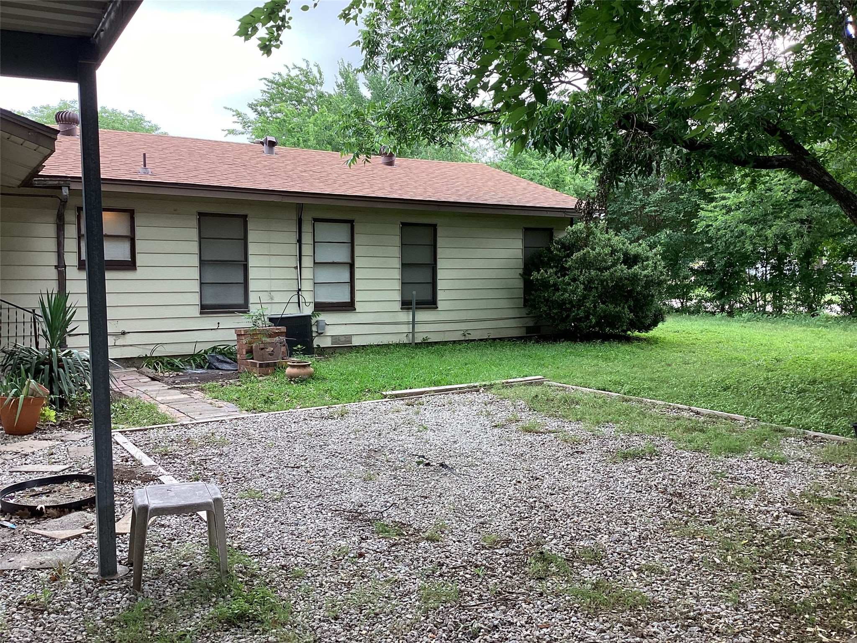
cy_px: 322
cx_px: 428
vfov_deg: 45.4
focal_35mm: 31
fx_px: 767
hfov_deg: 58.4
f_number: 2.4
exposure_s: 1/120
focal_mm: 3.3
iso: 64
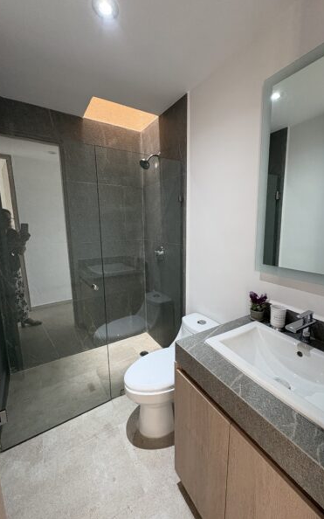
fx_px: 212
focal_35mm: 15
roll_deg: +0.1
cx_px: 169
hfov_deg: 74.7
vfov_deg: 101.5
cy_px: 260
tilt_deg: -9.4
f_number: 2.2
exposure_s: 1/63
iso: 200
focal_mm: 2.22
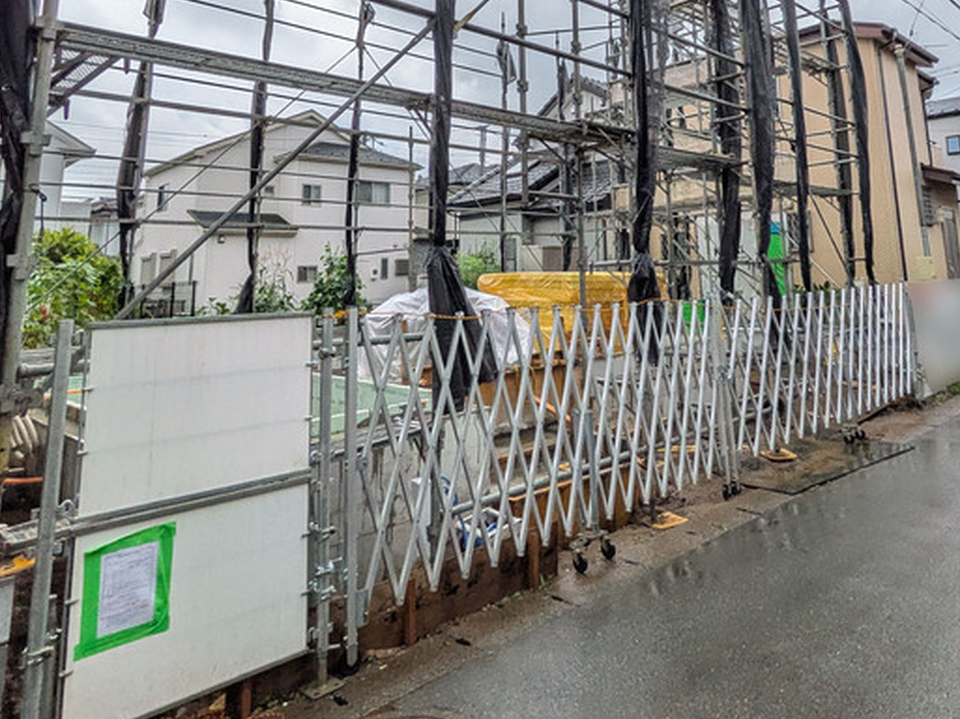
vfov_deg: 49.8
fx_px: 721
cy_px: 142
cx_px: 589
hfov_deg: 66.5
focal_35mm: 26
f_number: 2.2
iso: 50
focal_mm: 1.83
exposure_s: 1/499
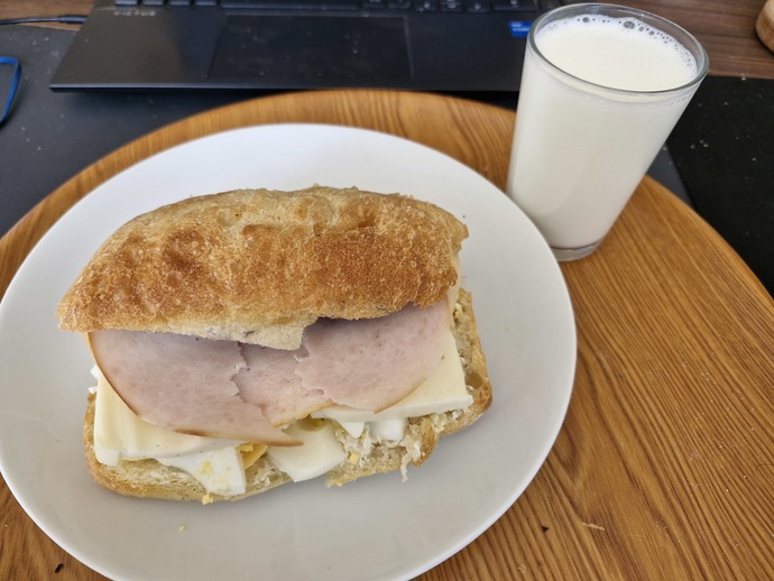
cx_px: 387
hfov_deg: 73.9
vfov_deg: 58.9
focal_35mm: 23
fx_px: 514
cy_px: 290
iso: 160
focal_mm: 5.54
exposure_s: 1/100
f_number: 1.8
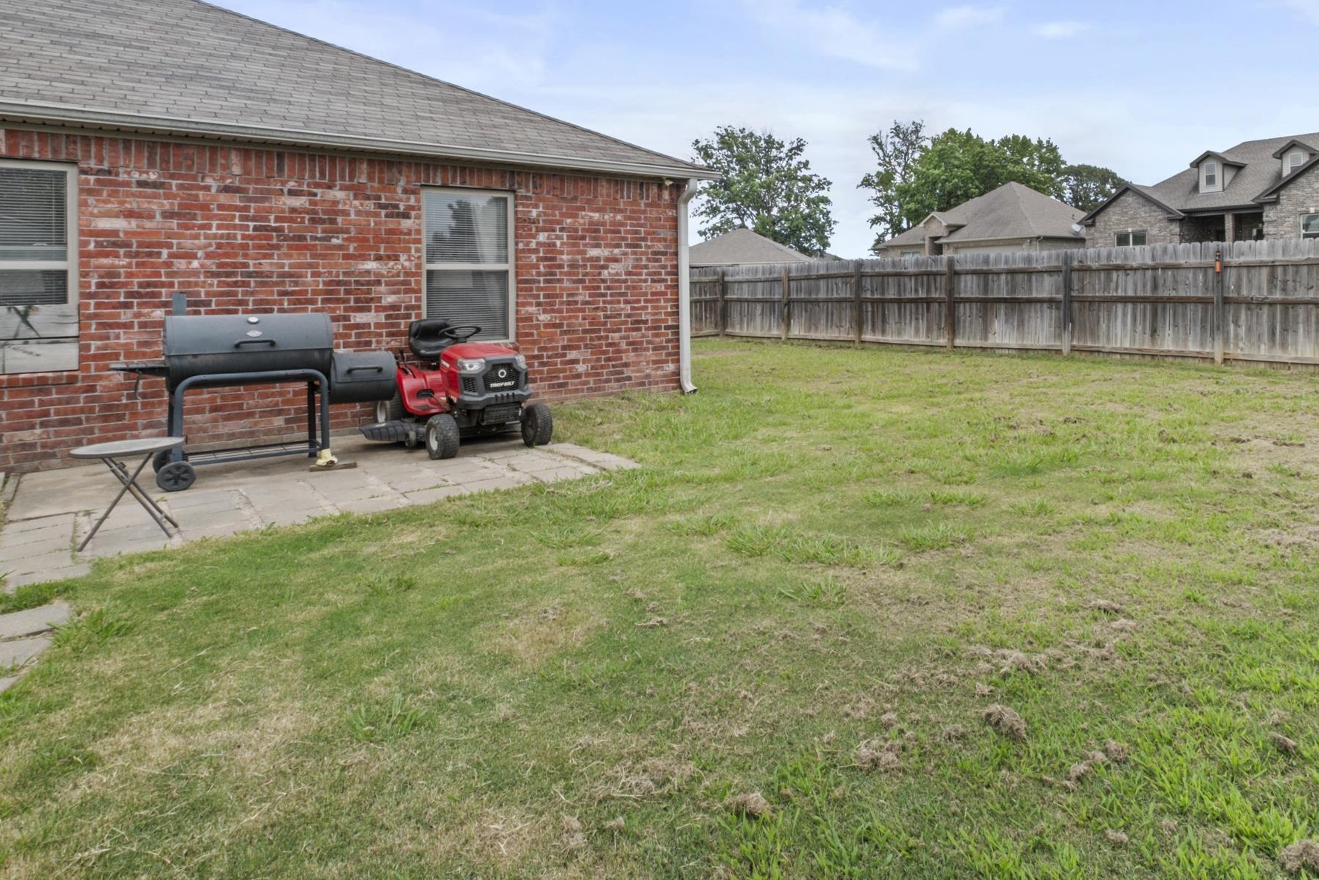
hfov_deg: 79.9
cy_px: 282
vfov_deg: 58.0
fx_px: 769
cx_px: 815
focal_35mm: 21
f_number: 14
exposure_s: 1/200
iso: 400
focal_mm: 10
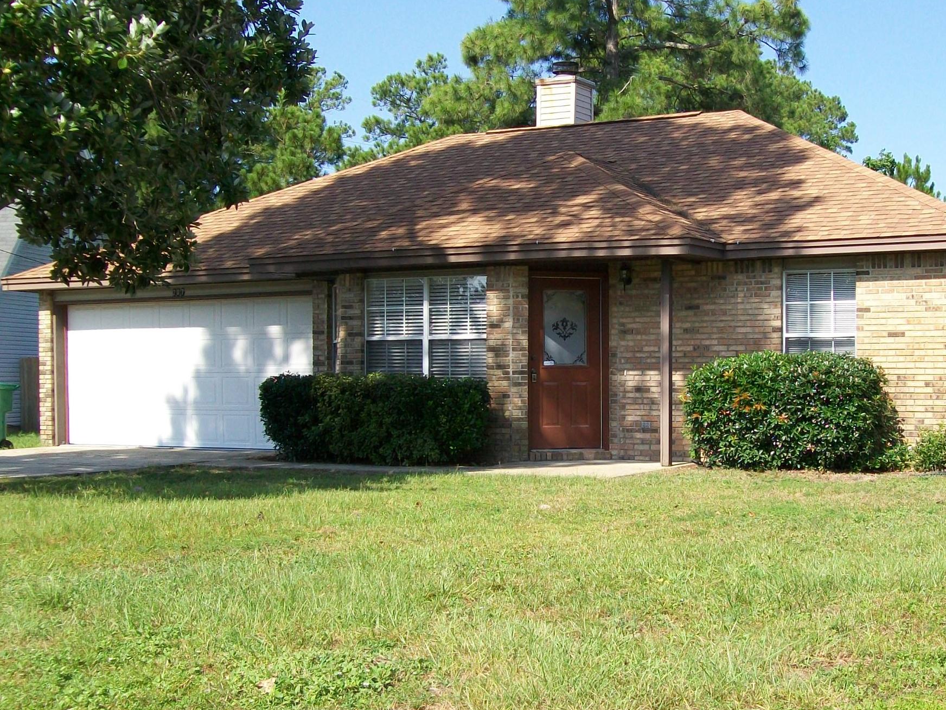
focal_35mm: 52
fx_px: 1421
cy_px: 415
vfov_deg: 28.0
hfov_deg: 36.4
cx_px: 637
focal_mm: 6.1
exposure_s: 1/640
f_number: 2.7
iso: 64
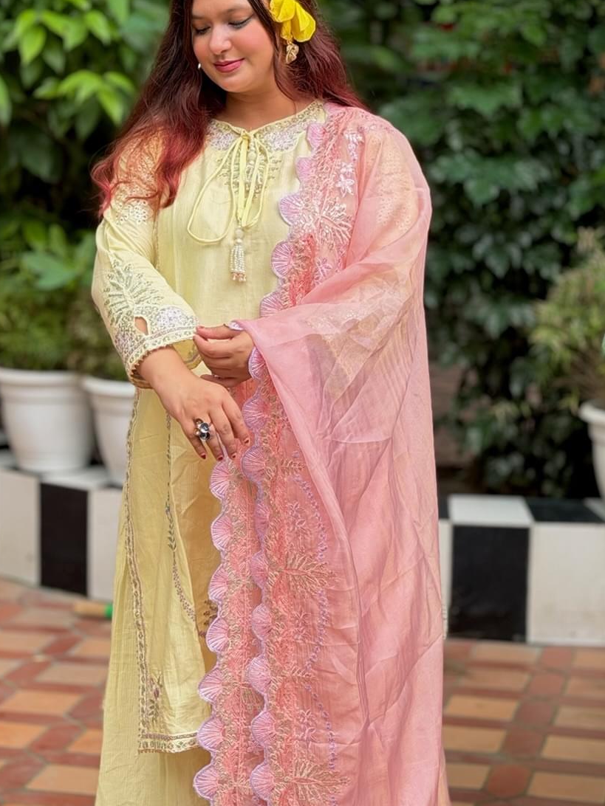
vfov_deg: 21.8
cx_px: 264
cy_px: 363
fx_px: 2097
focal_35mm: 90
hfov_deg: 16.4
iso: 50
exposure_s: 1/190
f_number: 1.78
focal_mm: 6.76
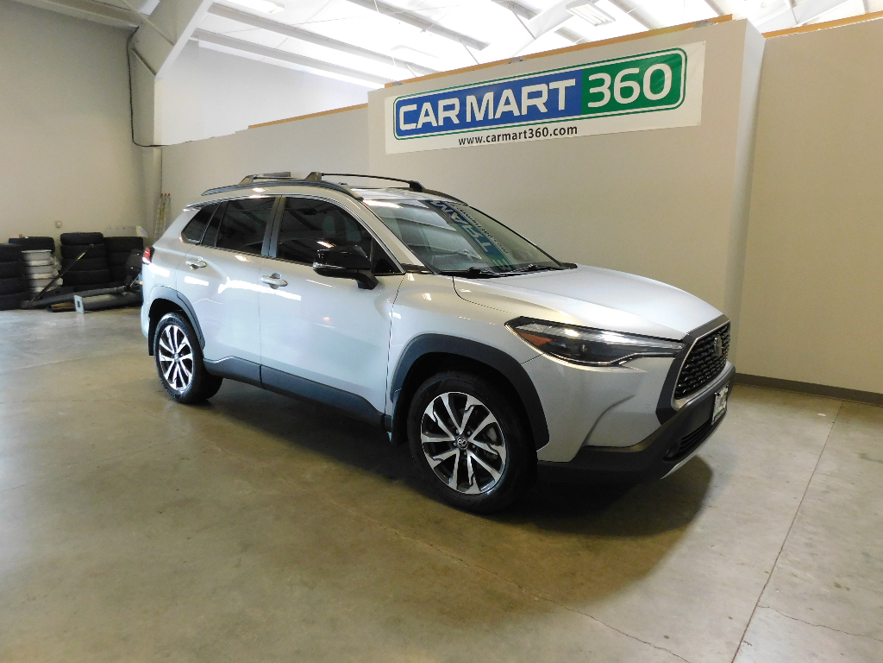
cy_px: 332
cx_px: 442
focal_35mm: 23
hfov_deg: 73.9
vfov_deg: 58.9
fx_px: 587
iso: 400
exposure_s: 1/25
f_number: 3
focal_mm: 4
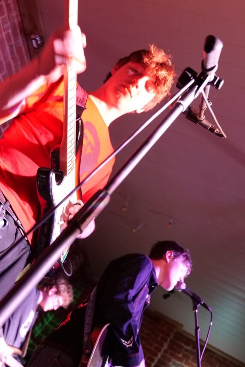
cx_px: 119
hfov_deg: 31.2
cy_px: 218
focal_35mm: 43
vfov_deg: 45.2
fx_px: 439
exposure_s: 1/25
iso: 6400
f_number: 4.5
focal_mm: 36
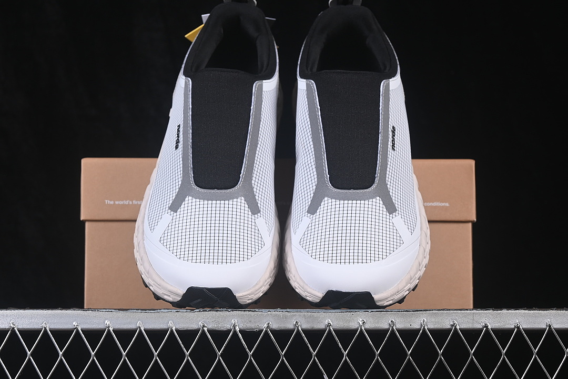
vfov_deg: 18.2
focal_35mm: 75
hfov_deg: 27.0
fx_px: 1183
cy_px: 190
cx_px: 284
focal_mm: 50
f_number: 8
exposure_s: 1/80
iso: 160
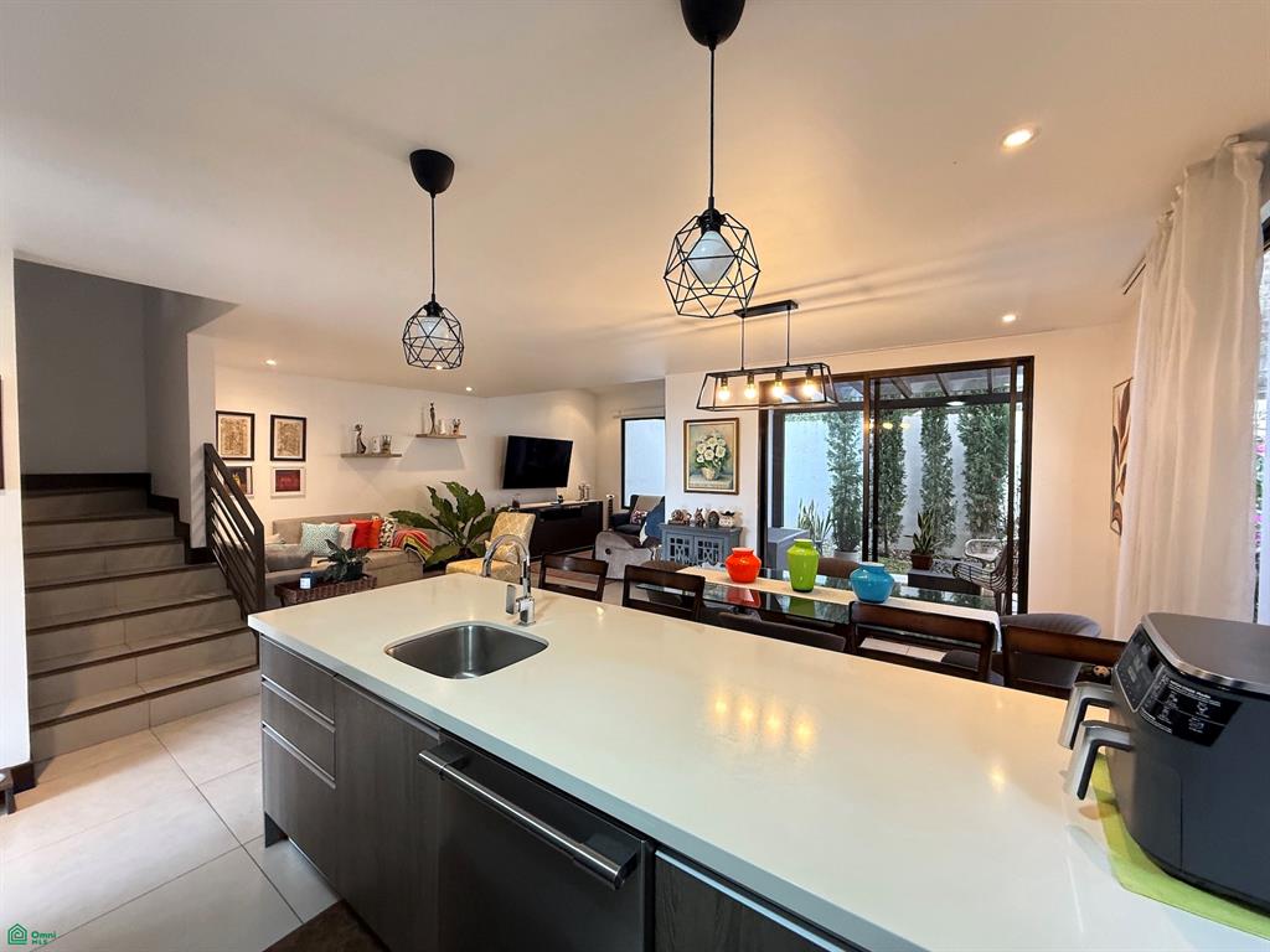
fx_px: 514
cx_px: 635
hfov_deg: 102.1
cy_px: 476
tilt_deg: -0.5
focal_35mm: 14
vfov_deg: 85.7
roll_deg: -0.1
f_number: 2.2
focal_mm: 2.22
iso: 320
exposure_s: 1/60
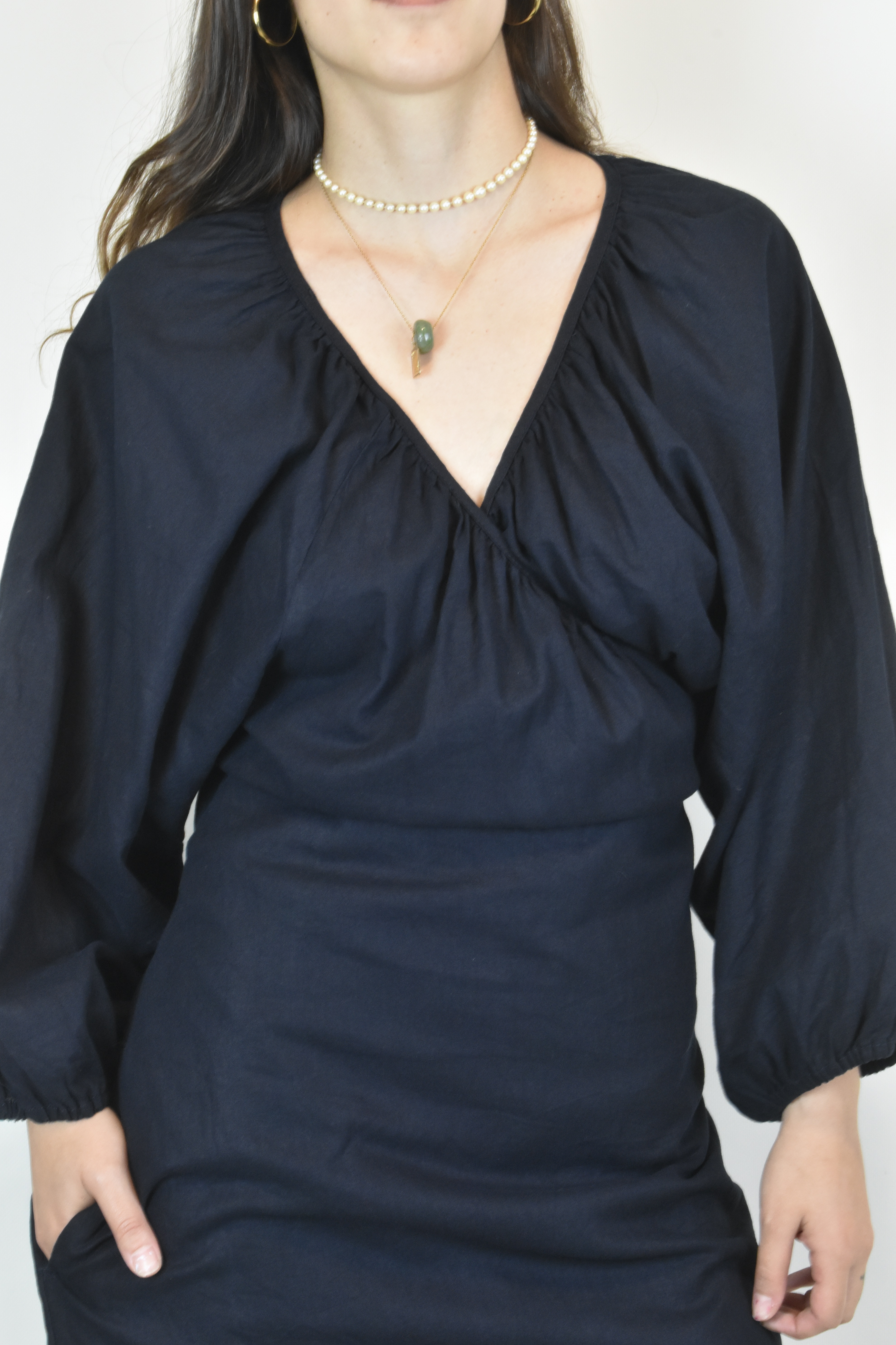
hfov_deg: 16.4
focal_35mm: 84
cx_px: 446
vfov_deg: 24.3
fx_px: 3117
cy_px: 672
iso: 1600
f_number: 18
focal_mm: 55
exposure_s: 1/15
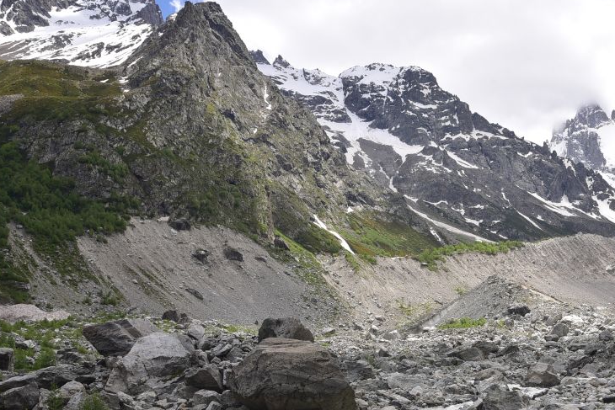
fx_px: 1521
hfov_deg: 22.7
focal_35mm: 89
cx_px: 455
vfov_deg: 15.3
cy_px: 304
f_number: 14
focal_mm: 50
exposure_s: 1/125
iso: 160
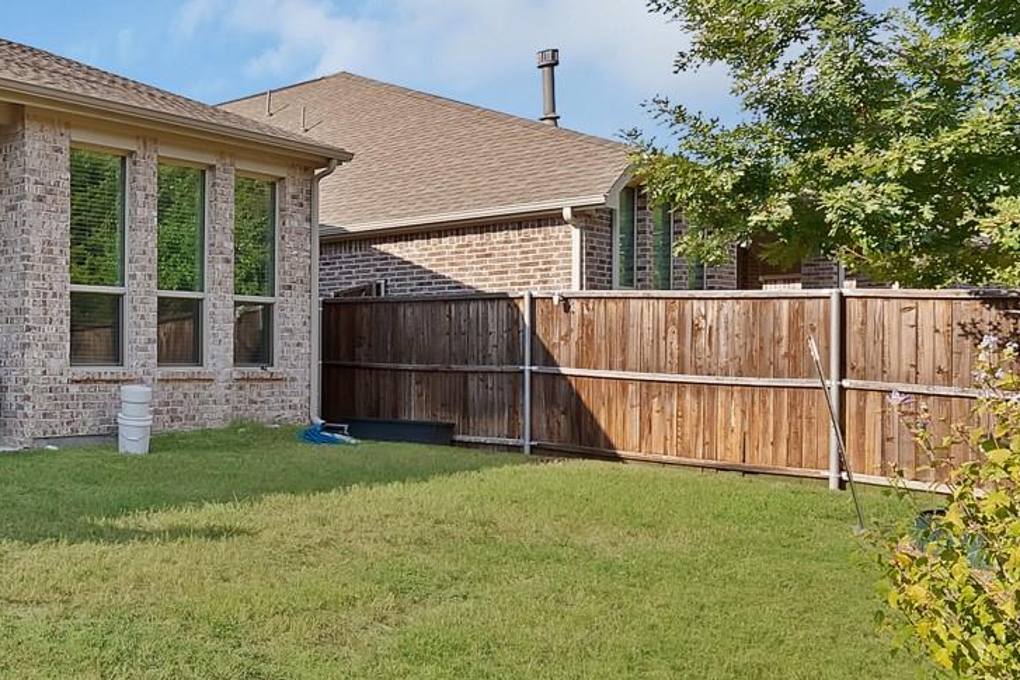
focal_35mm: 33
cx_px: -175
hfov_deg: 41.3
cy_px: 385
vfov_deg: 39.9
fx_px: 935
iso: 640
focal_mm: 12
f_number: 9
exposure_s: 1/125
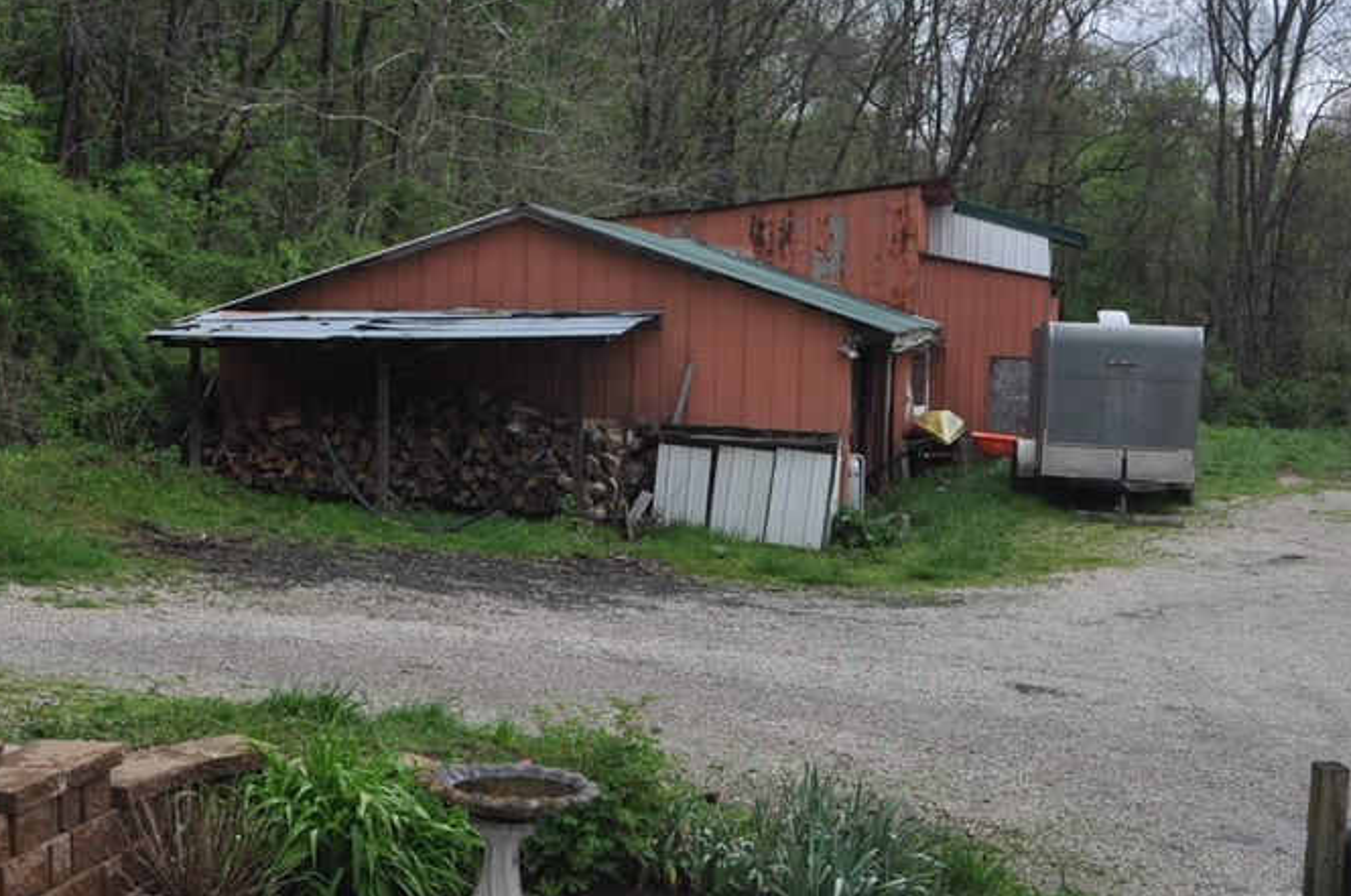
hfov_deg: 36.7
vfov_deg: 25.0
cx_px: 512
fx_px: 2023
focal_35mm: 54
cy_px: 431
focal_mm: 22
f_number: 7.1
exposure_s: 1/200
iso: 200
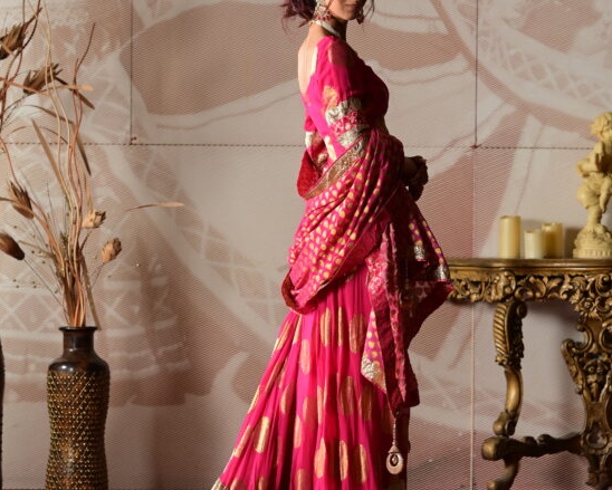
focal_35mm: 139
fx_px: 2519
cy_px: 221
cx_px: 334
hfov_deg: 13.9
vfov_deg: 11.1
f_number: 5.6
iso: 200
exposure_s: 1/100
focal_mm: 85
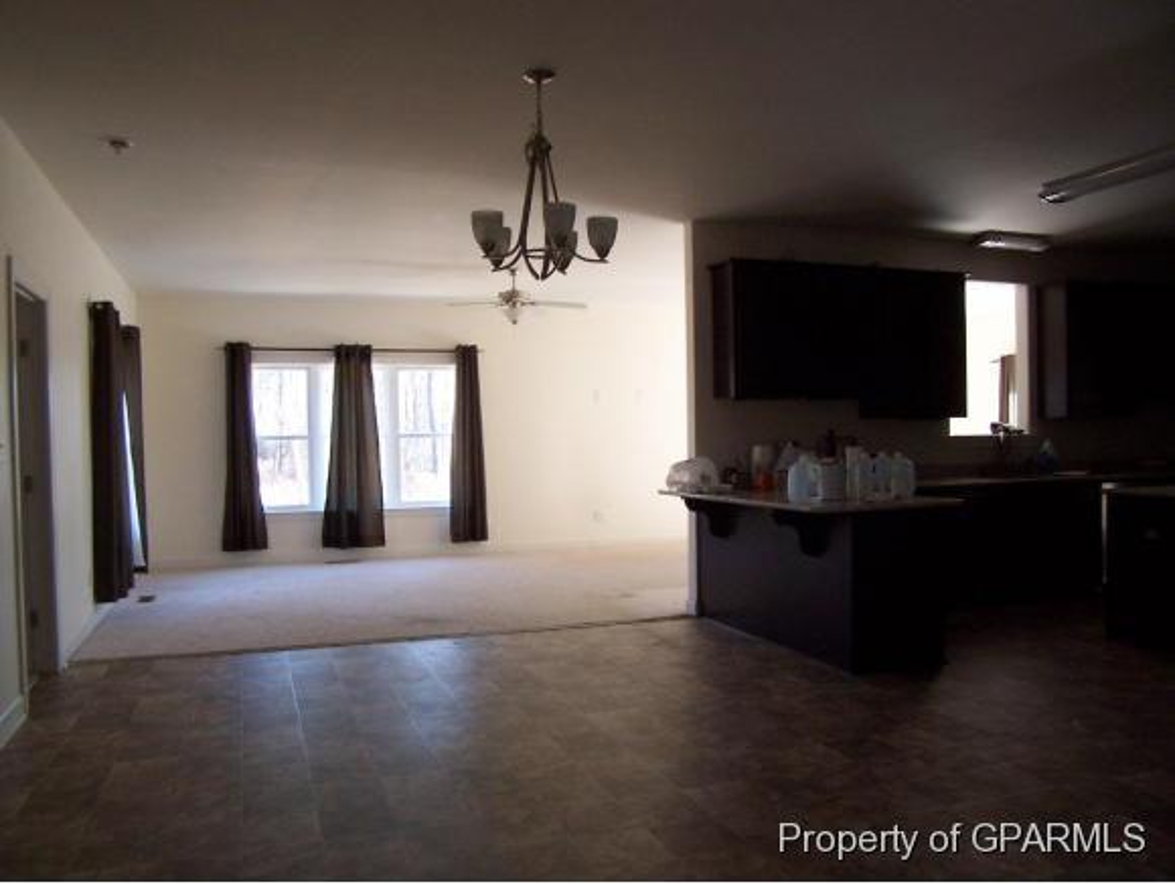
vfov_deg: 37.8
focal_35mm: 38
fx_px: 1291
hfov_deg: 48.9
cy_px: 442
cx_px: 588
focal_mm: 6.3
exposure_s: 1/30
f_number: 2.8
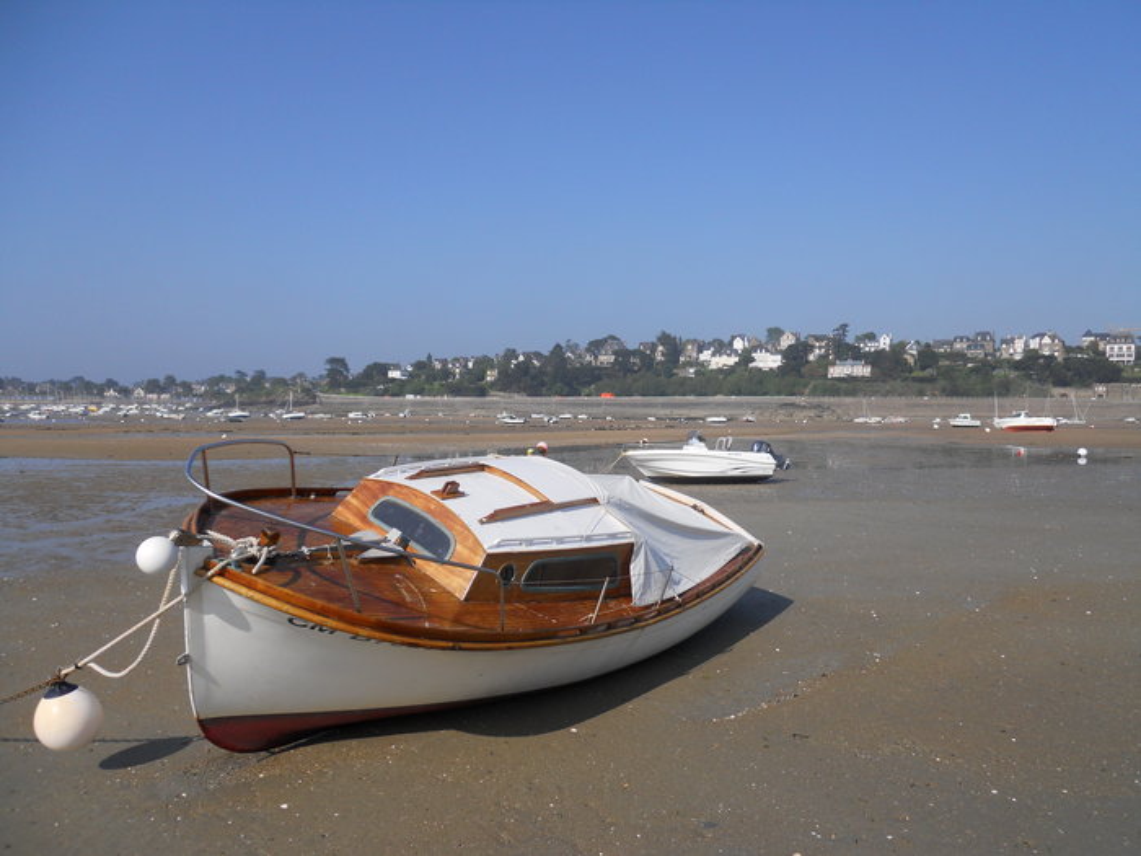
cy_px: 428
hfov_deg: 63.4
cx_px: 570
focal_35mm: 28
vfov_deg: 49.7
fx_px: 923
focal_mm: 5
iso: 80
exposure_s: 1/500
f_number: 5.4
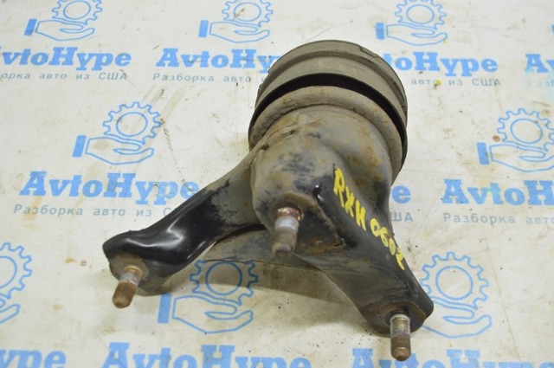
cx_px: 277
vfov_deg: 31.8
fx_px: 646
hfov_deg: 46.5
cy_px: 184
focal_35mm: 42
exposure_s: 1/20
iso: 400
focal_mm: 28
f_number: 5.6
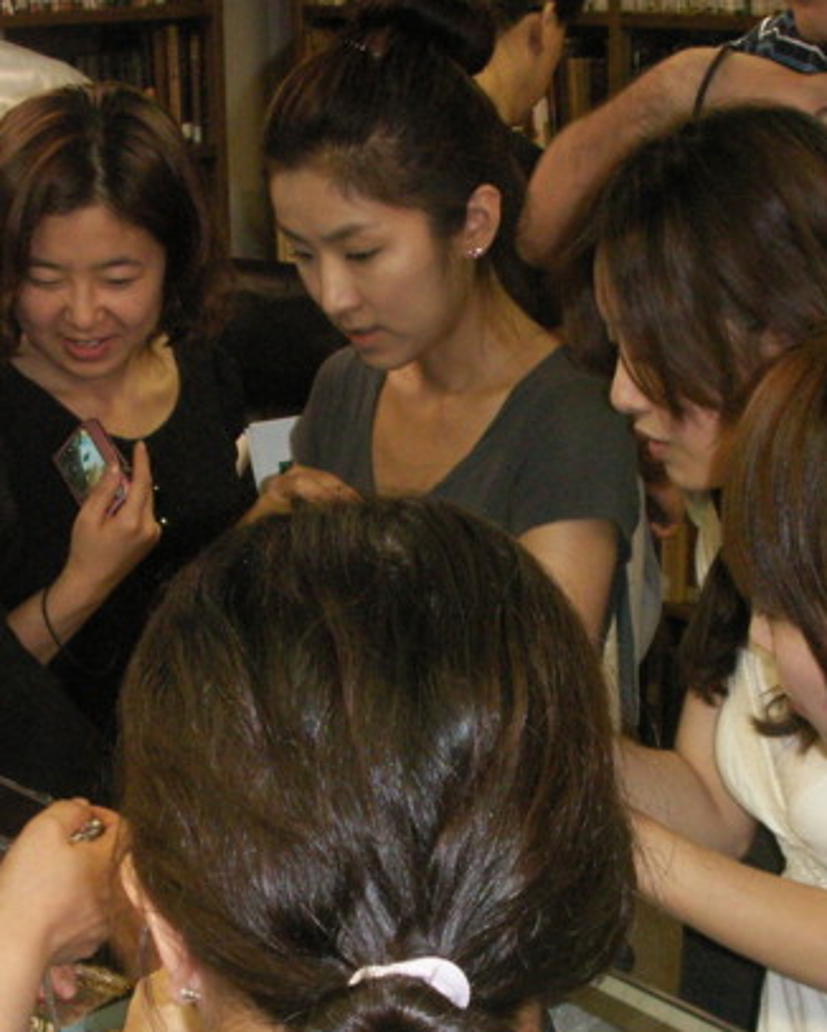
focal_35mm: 71
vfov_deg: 26.6
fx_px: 2171
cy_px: 695
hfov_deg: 21.6
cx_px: 406
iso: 160
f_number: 3.5
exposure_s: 1/40
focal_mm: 7.7
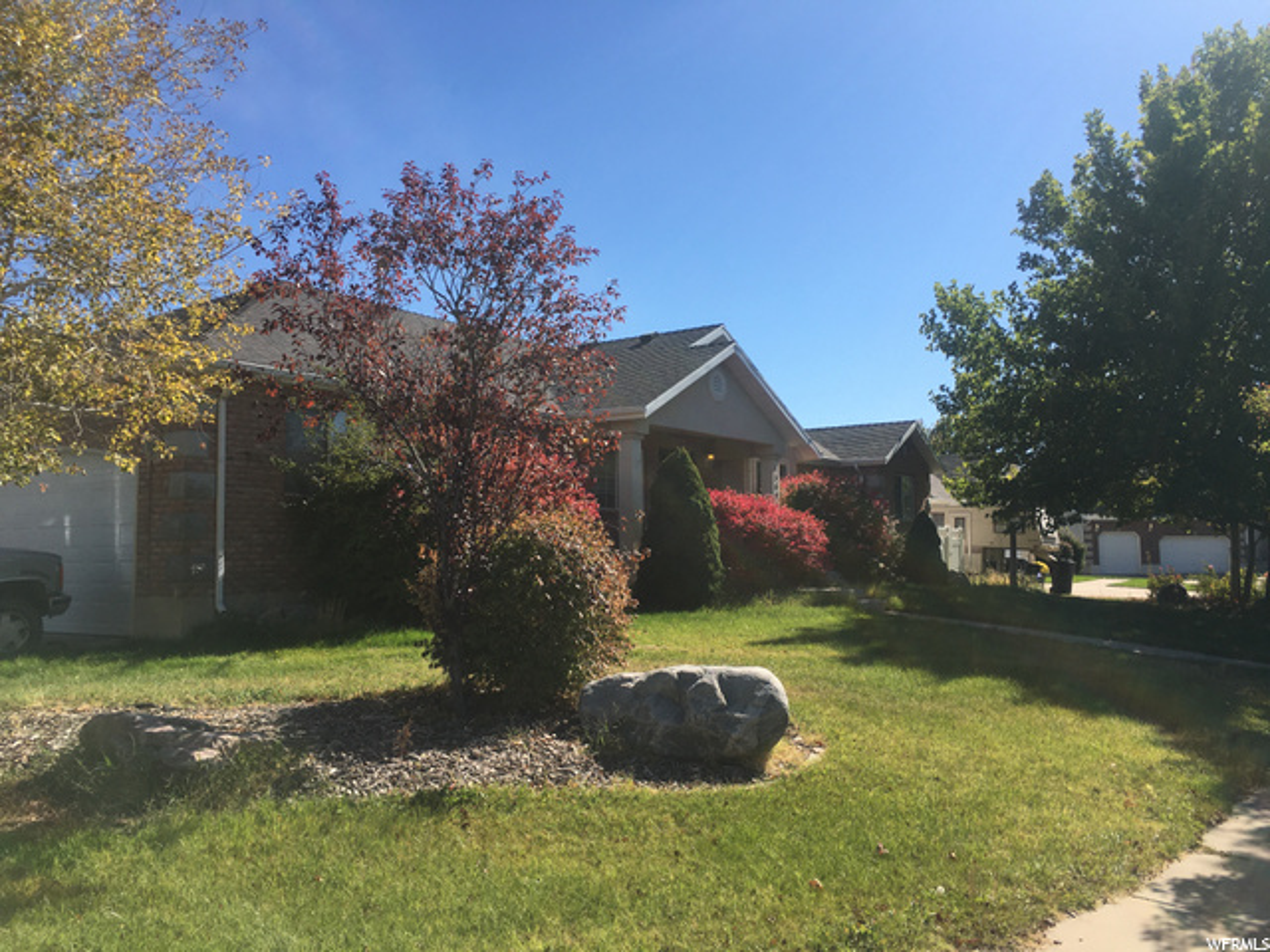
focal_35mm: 29
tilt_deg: +4.8
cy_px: 476
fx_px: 1064
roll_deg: +0.3
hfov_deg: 61.7
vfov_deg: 48.2
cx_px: 635
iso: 25
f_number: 2.2
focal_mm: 4.15
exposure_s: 1/1672
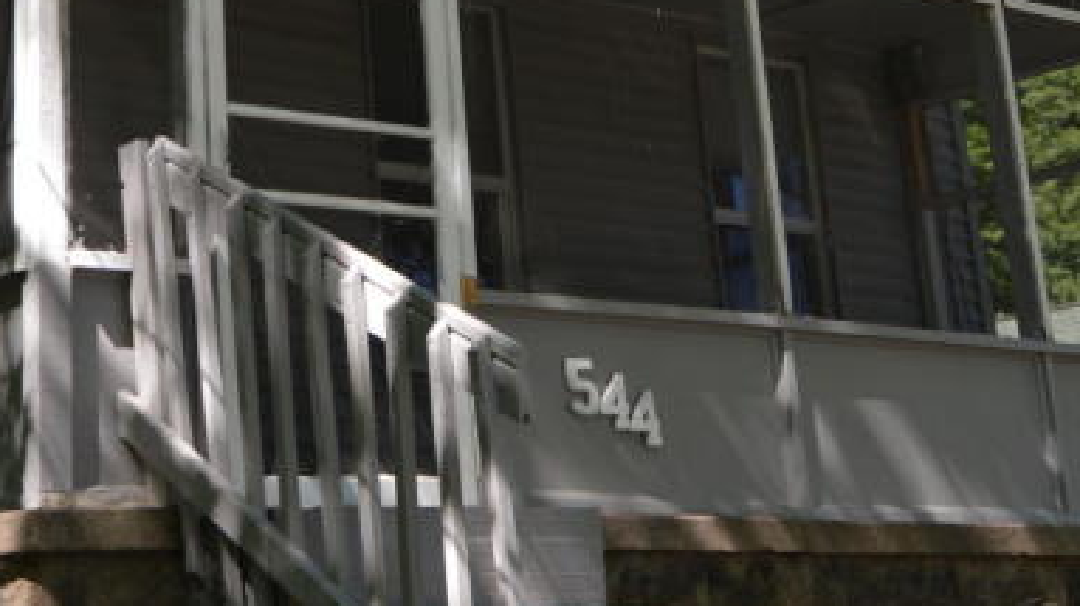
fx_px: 2306
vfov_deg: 14.7
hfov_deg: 26.0
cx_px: 250
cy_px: -14
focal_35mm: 81
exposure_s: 1/125
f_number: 5.6
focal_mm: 17
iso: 140
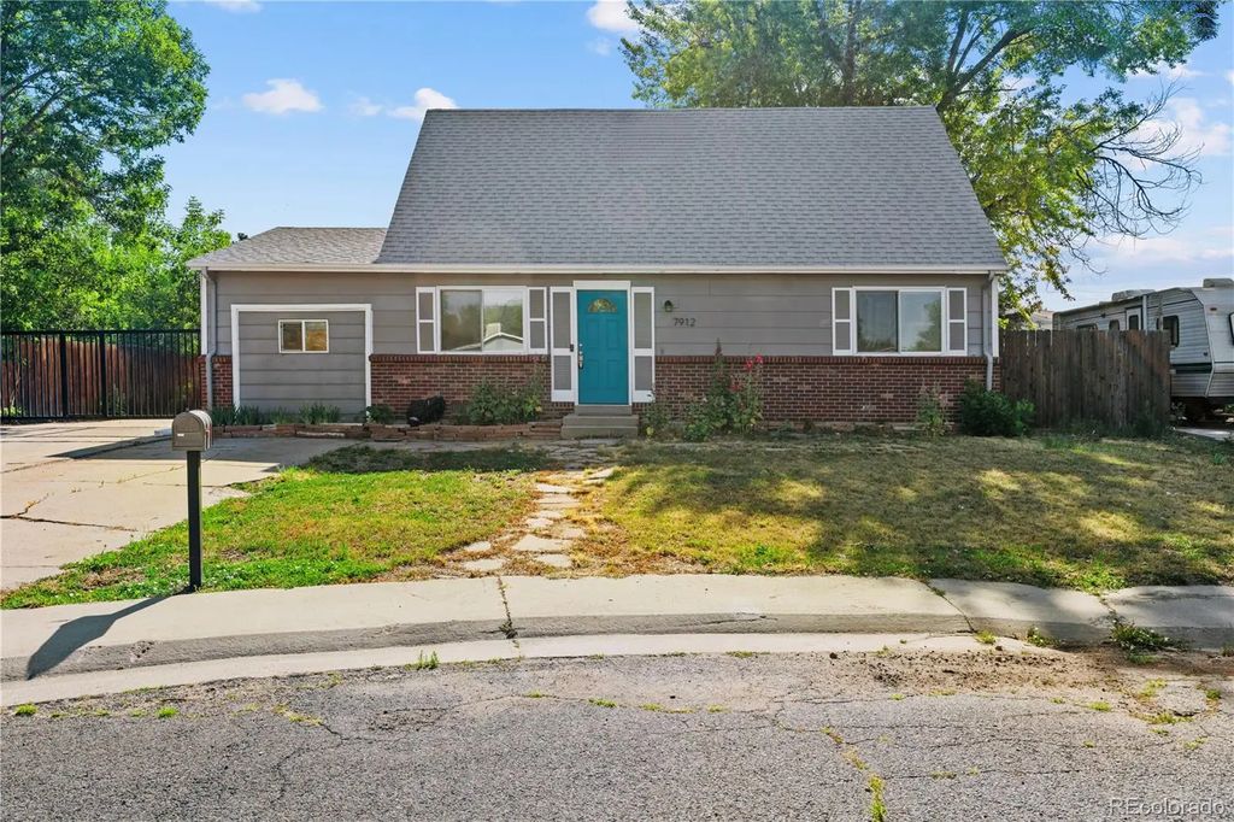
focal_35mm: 25
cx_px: 617
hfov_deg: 71.5
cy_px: 411
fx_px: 857
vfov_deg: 51.3
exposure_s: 1/50
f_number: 9
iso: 250
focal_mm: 25
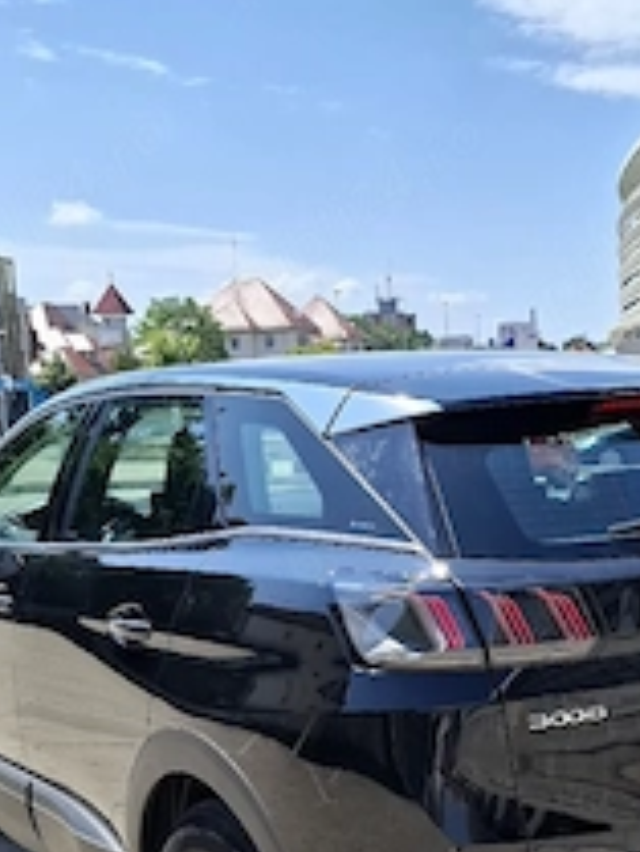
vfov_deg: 42.2
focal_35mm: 44
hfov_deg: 32.6
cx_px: 432
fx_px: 1084
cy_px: 583
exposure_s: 1/1250
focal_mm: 5.54
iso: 50
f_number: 1.8
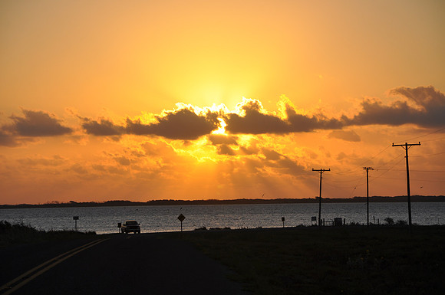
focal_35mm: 158
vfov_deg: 8.7
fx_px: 1944
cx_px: 222
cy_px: 148
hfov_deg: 13.1
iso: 200
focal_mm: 105
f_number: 10
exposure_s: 1/400
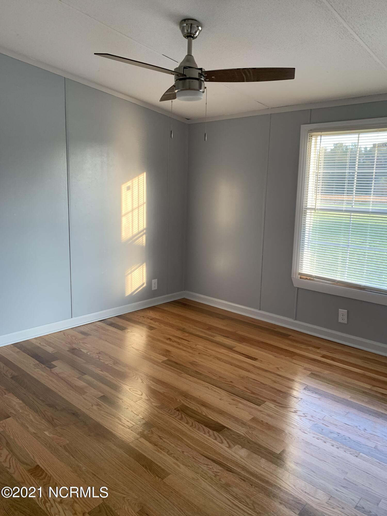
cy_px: 258
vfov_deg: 67.3
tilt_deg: -8.0
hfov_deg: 53.1
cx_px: 194
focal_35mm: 26
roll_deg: -2.2
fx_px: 388
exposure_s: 1/108
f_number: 1.8
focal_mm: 4.25
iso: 100
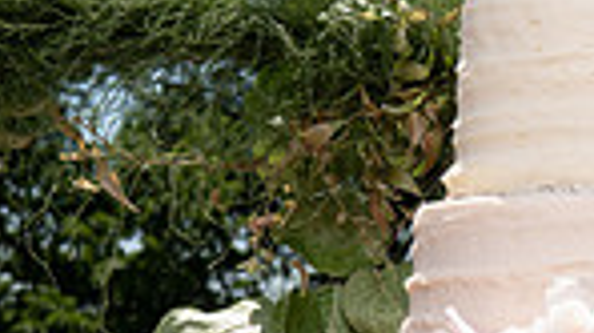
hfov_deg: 13.0
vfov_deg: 7.7
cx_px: 955
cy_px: 408
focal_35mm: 155
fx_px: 2440
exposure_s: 1/250
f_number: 7.1
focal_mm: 35
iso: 50
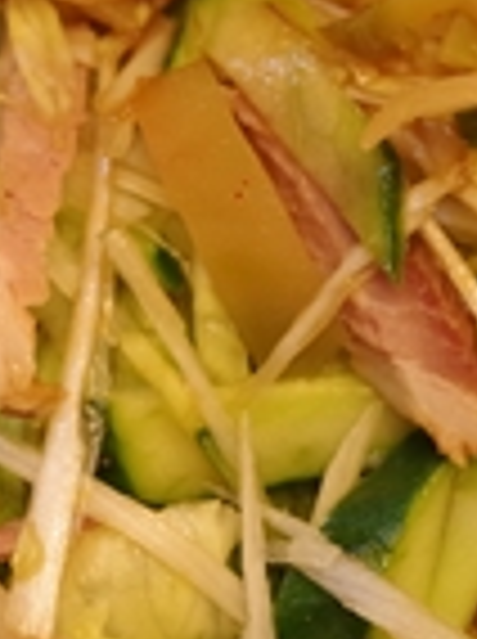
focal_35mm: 131
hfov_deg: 11.3
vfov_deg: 15.0
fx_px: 2419
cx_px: 308
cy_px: 261
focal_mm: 26.25
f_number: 4
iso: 800
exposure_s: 1/50
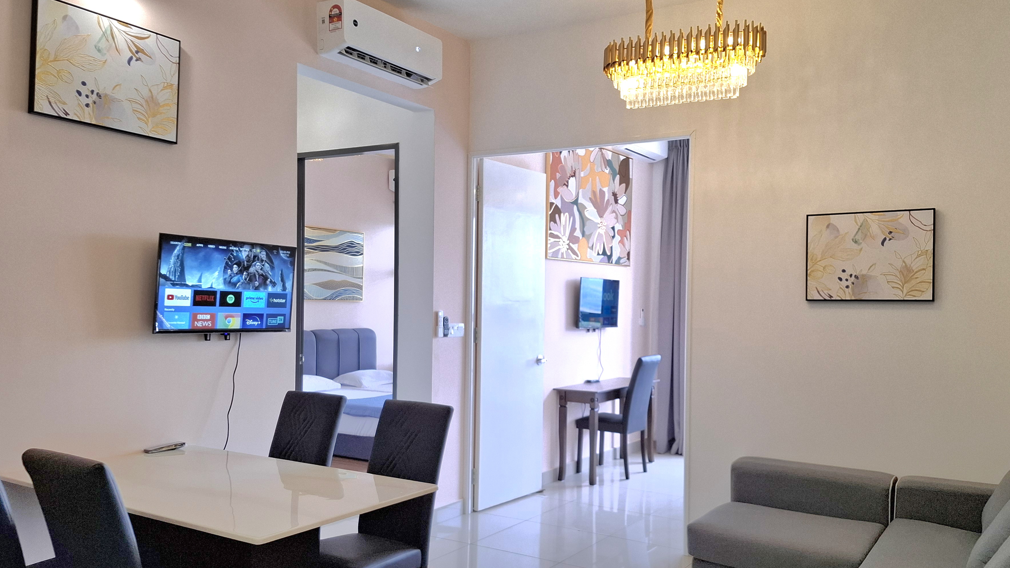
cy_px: 303
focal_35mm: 29
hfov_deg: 66.0
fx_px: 777
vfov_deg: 40.2
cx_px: 543
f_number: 1.8
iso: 50
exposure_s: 1/100
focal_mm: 5.54
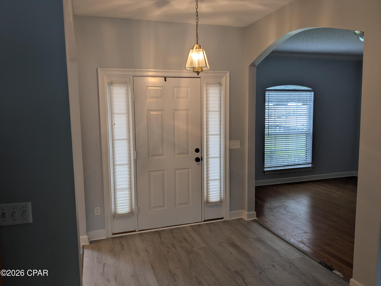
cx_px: 190
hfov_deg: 65.3
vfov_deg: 51.4
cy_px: 143
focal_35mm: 27
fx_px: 297
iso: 53
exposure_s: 1/168
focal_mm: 4.38
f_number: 1.73
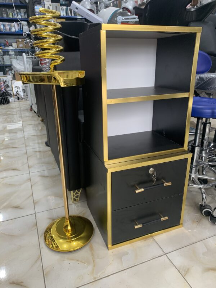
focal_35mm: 26
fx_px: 216
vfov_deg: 67.3
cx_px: 108
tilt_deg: -21.5
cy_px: 144
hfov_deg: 53.1
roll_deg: +2.4
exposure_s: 1/91
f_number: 1.8
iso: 100
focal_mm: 4.25
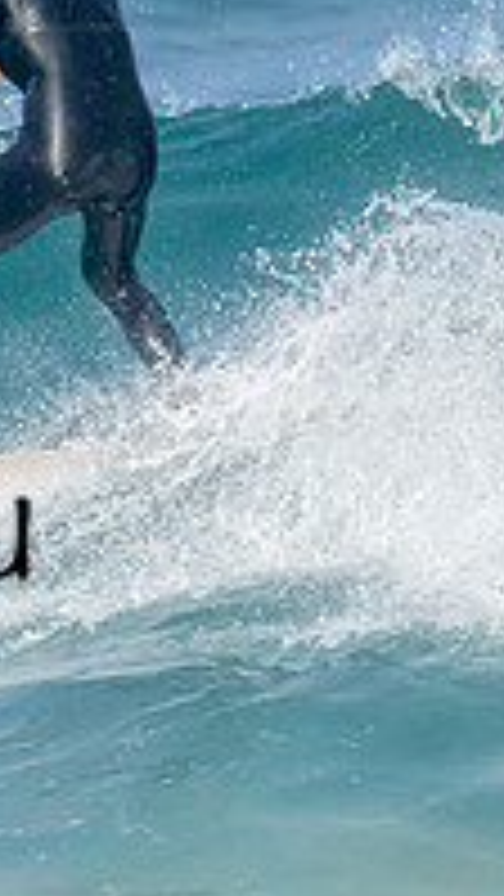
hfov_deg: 0.5
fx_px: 55785
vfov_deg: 0.9
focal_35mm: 2349
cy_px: 197
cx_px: -93
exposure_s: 1/1600
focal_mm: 550
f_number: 11
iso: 800
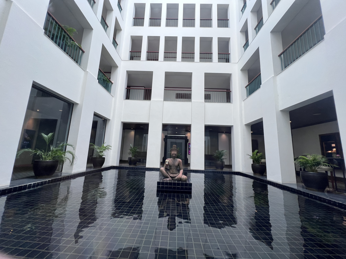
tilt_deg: +9.5
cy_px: 130
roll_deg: -2.0
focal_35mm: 13
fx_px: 130
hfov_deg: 106.2
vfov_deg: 89.9
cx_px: 173
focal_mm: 1.57
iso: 80
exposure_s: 1/99
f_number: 1.8
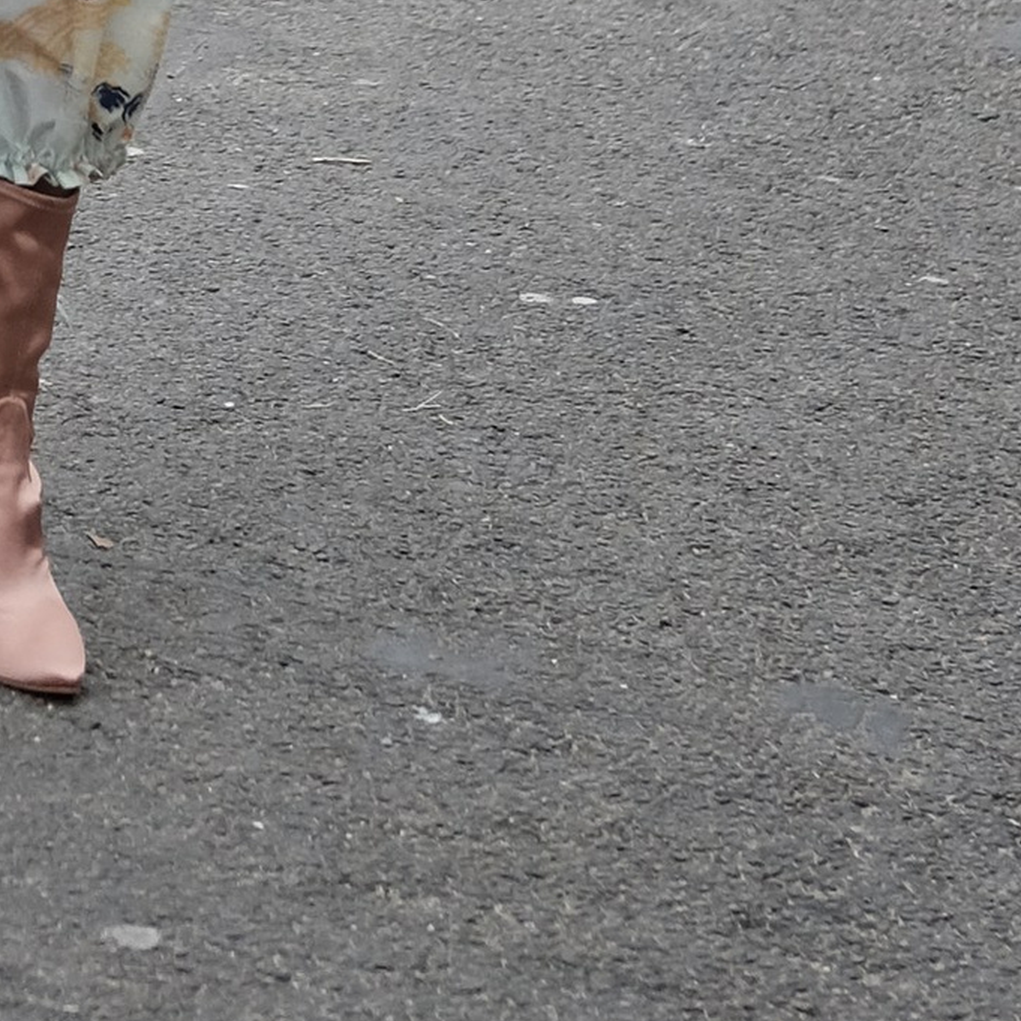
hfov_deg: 6.9
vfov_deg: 6.7
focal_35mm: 254
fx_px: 8476
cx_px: -115
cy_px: -939
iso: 800
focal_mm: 35
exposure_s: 1/4000
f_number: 2
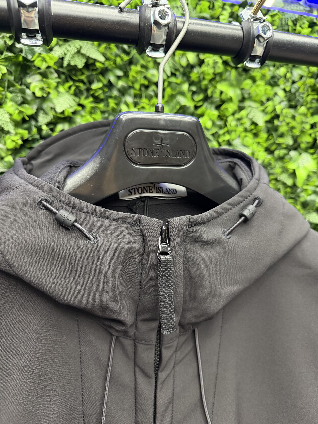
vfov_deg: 71.6
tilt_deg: -6.7
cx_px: 159
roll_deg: -1.0
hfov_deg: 56.8
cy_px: 212
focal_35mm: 24
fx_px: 294
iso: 500
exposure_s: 1/50
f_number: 1.78
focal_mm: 6.76
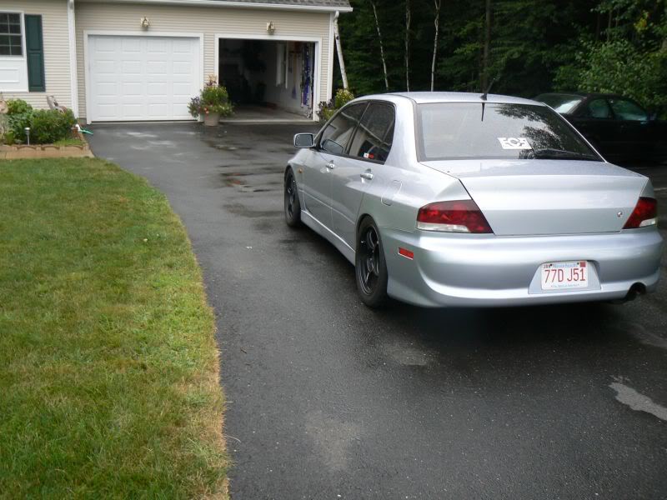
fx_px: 694
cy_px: 250
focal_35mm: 36
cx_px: 334
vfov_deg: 39.7
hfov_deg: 51.4
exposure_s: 1/30
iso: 80
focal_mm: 6
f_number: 2.8
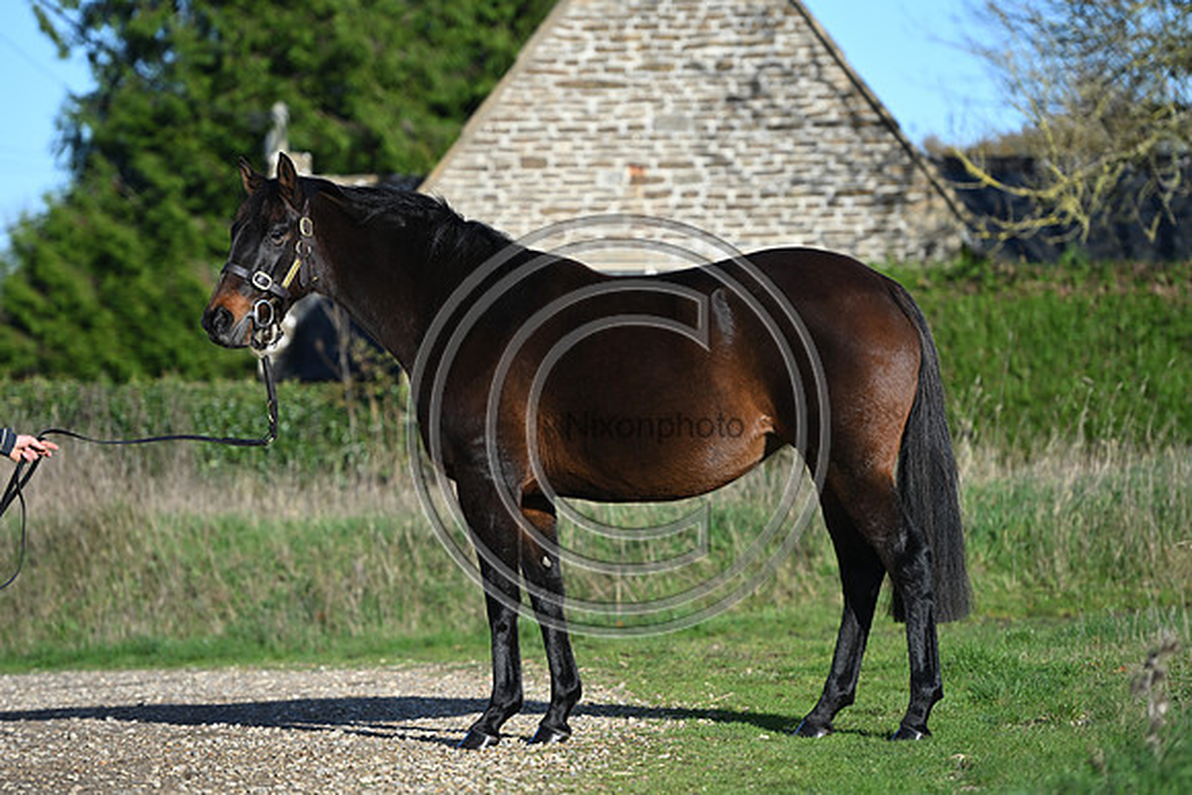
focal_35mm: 165
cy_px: 398
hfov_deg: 12.4
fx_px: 5464
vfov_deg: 8.3
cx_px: 596
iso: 140
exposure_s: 1/1250
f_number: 3.5
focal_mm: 165
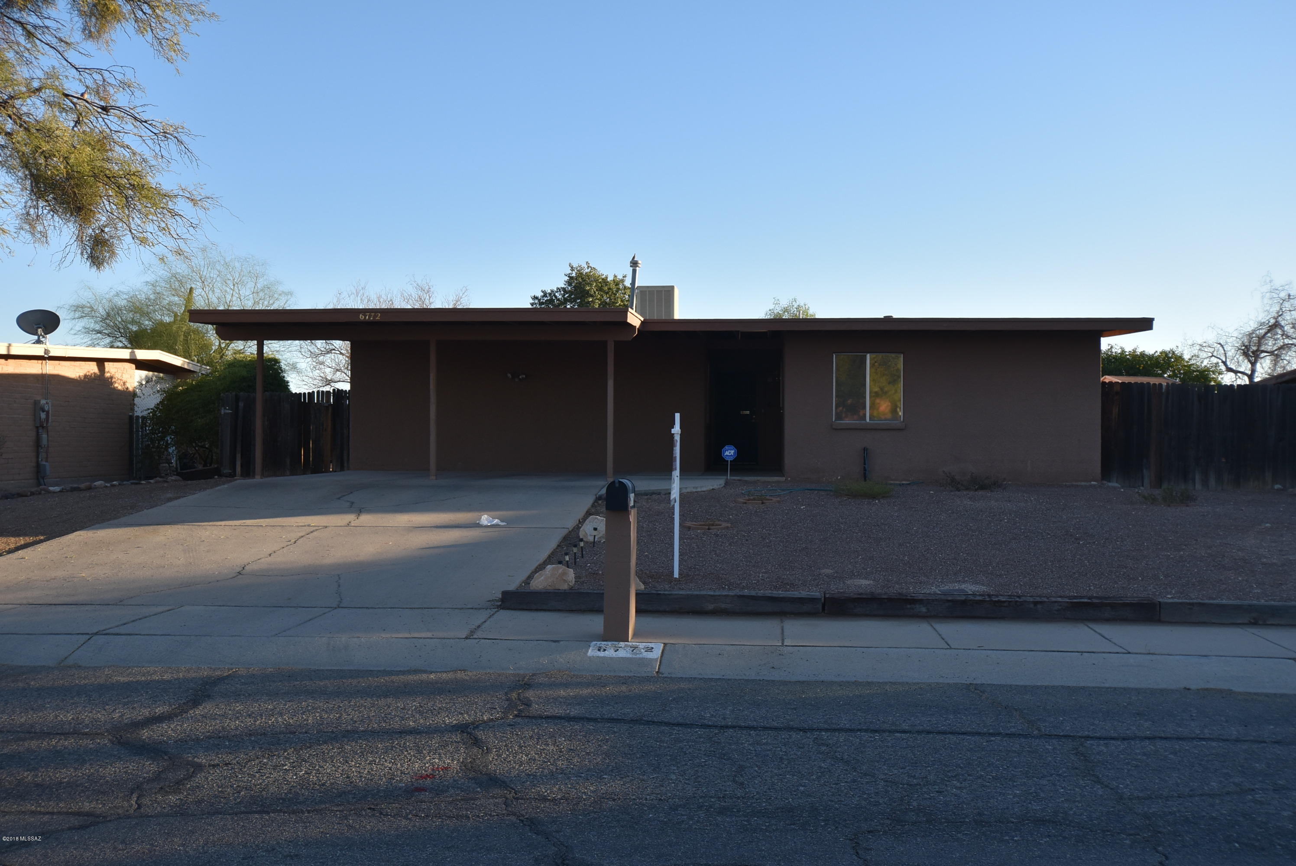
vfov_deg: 36.9
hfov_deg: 53.1
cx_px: 648
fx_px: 1297
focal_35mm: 36
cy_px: 433
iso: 280
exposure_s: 1/250
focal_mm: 24
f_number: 8
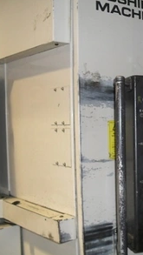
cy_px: 126
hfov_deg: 21.7
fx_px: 350
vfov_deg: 39.9
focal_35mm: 52
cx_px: 161
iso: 200
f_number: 3.2
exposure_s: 1/45
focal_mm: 6.3
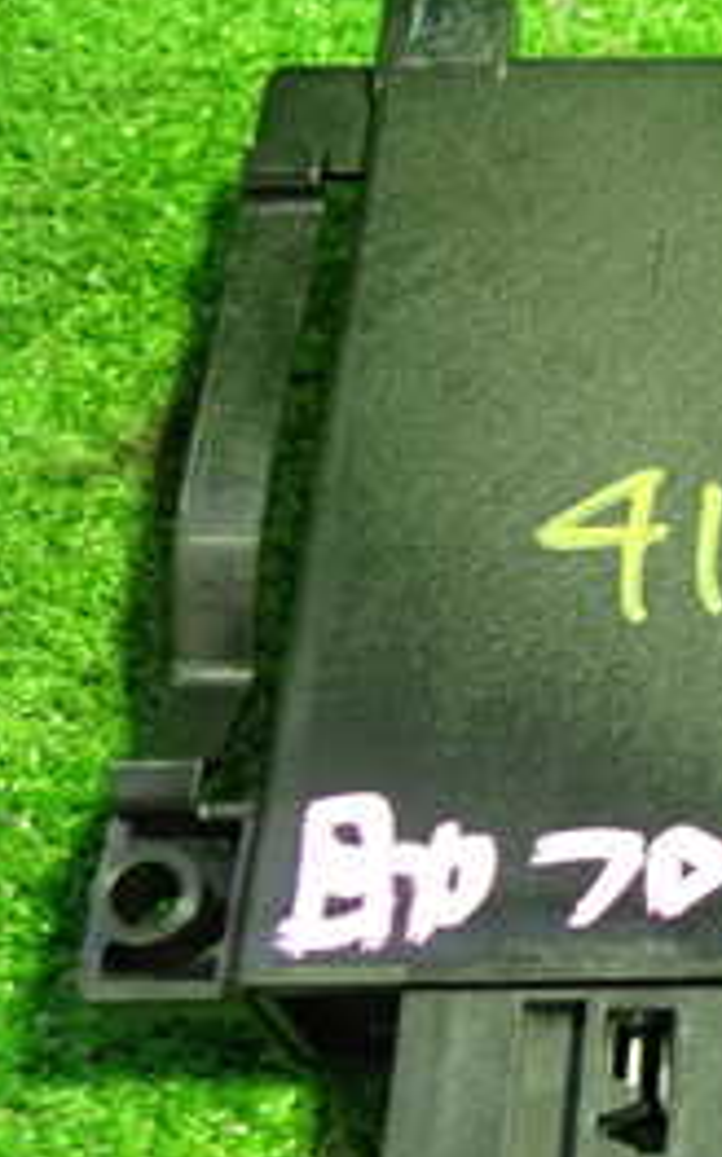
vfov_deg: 23.8
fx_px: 2744
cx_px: 1193
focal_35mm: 87
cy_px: 620
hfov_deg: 13.8
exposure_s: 1/30
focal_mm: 6.37
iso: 800
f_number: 2.5
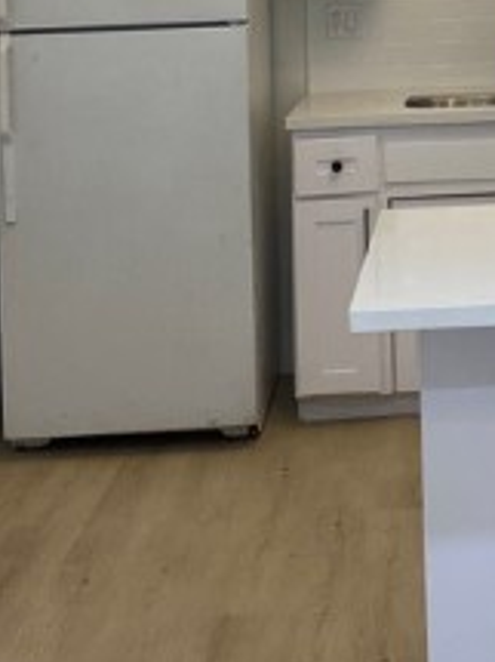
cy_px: -111
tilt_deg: +0.5
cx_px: 584
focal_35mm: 93
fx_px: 1775
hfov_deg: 15.3
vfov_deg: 19.9
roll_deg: +0.2
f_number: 1.8
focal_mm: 4.25
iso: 64
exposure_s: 1/120
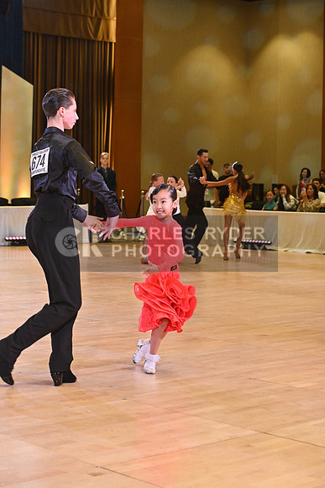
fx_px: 1056
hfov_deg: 17.5
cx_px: 162
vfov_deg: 26.0
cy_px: 244
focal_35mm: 78
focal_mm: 78
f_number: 6.3
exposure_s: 1/400
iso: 4000
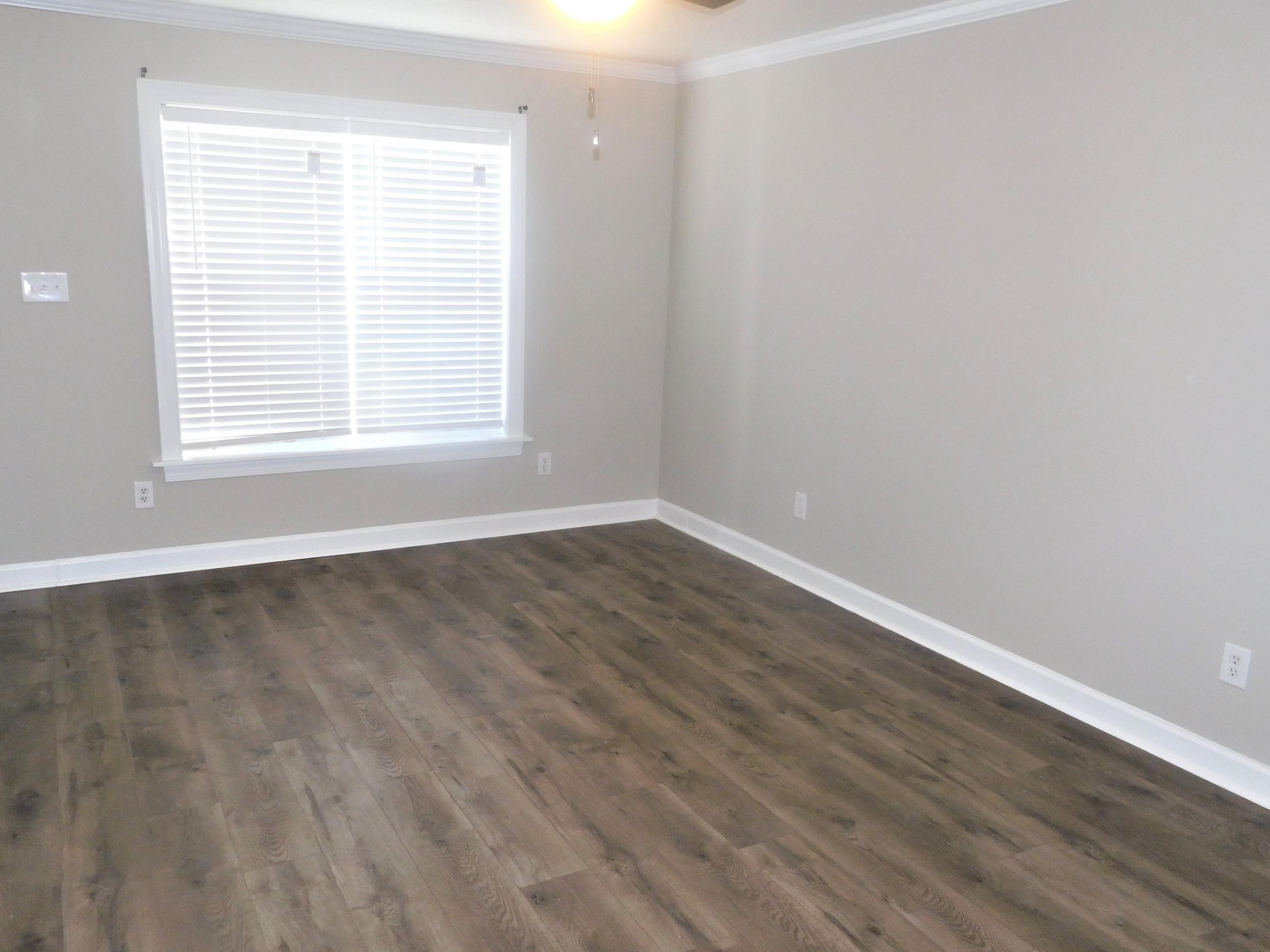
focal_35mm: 27
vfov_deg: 51.3
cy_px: 466
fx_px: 990
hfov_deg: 65.3
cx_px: 605
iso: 200
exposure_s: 1/30
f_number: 3.1
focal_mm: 4.5
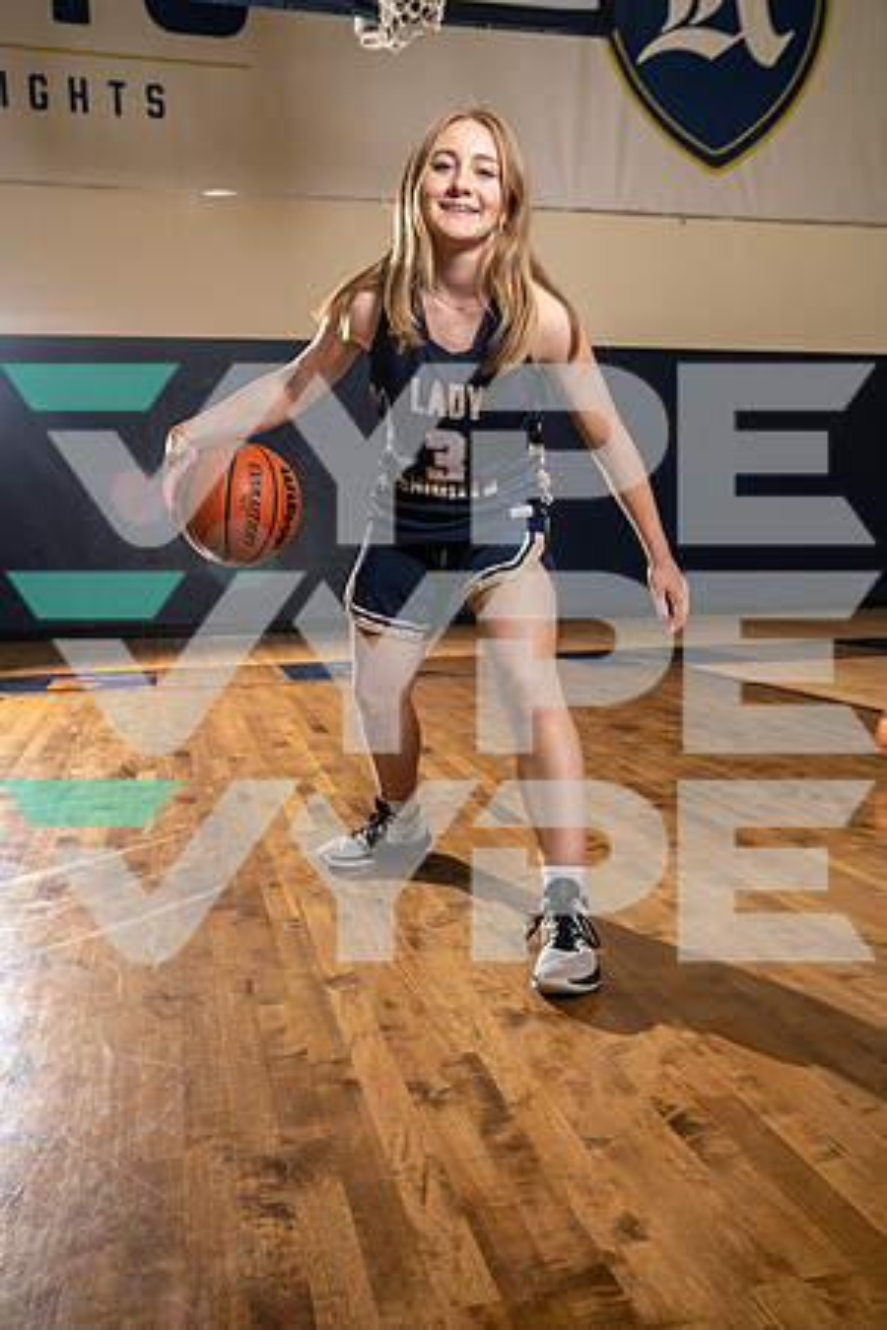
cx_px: 444
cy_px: 665
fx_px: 1146
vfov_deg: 60.3
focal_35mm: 31
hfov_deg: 42.3
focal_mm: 31
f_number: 5
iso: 400
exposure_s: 1/250
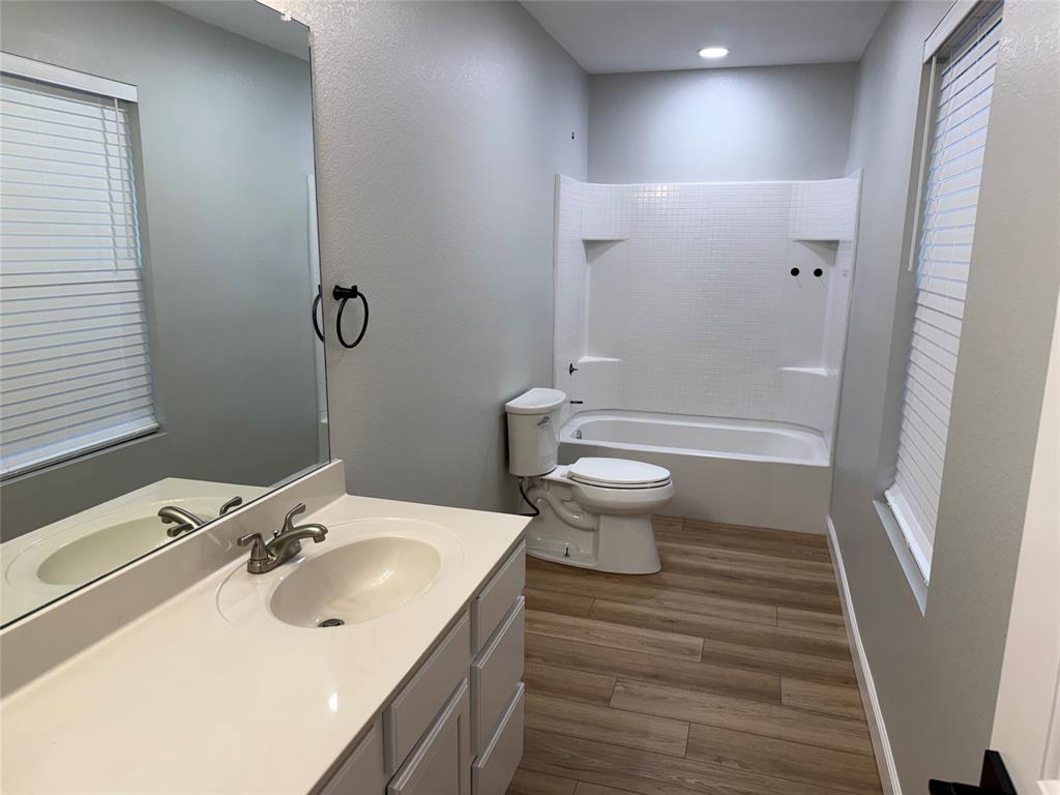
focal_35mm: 24
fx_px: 735
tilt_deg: -11.8
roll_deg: -0.7
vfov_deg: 56.8
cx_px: 530
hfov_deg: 71.6
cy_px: 398
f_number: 1.78
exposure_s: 1/120
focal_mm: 6.76
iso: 100
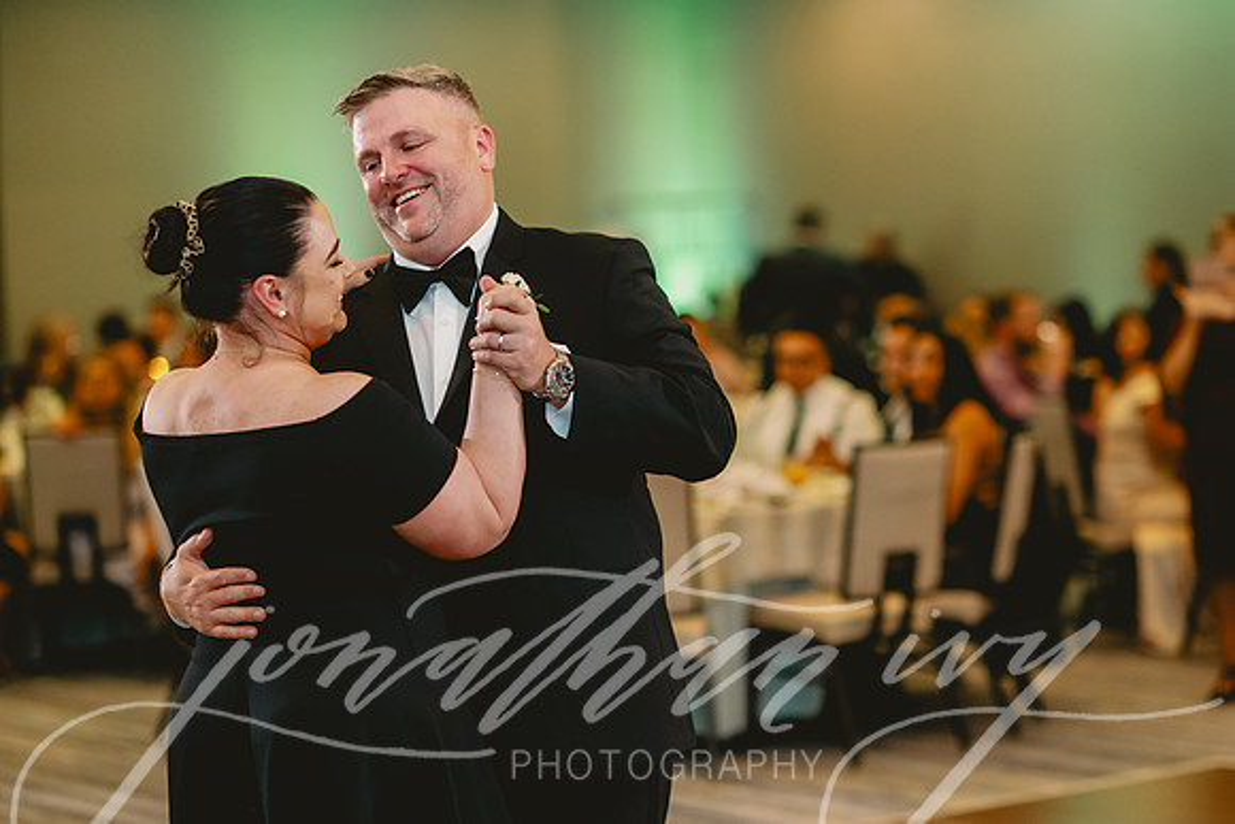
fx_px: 3315
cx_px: 687
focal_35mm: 97
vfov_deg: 14.2
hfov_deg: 21.1
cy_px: 407
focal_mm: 85
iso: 2500
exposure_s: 1/125
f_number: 2
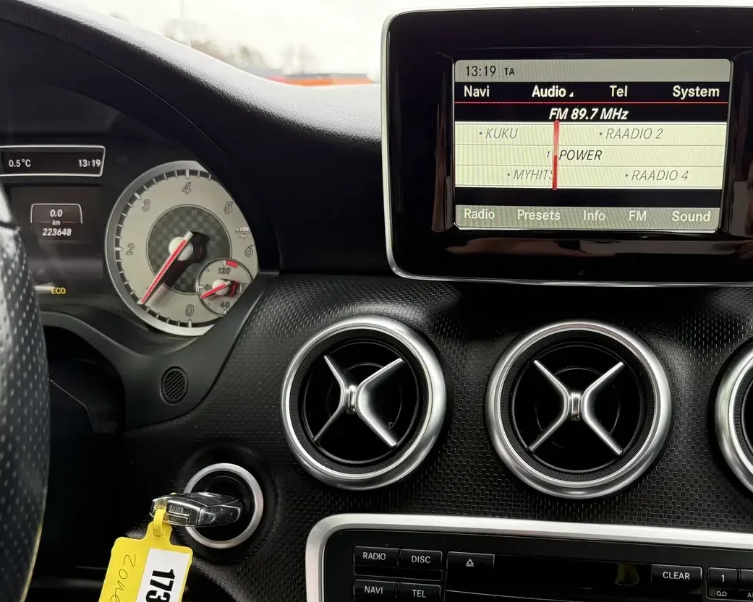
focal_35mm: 36
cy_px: 399
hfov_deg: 49.3
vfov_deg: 40.7
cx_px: 506
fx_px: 802
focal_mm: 6.76
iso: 320
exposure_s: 1/136
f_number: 1.78
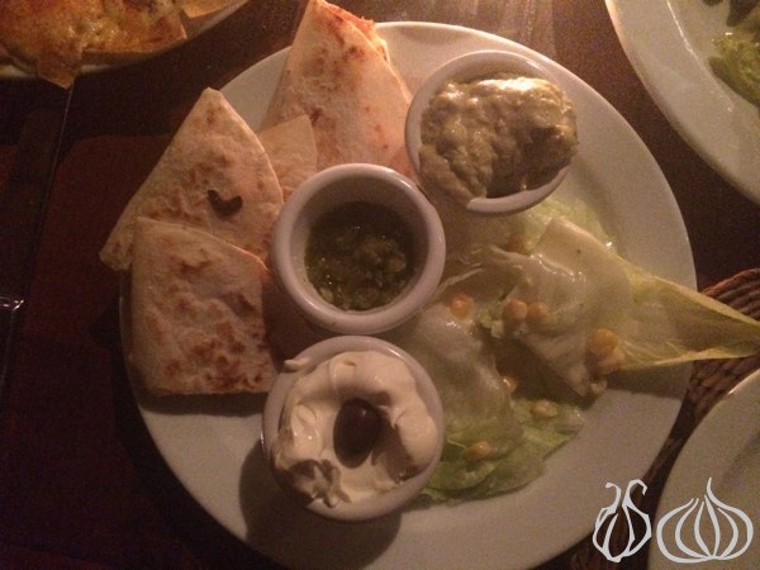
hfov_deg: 60.0
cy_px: 285
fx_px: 659
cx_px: 380
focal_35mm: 30
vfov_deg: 46.8
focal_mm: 4.12
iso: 1000
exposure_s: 1/15
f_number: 2.2
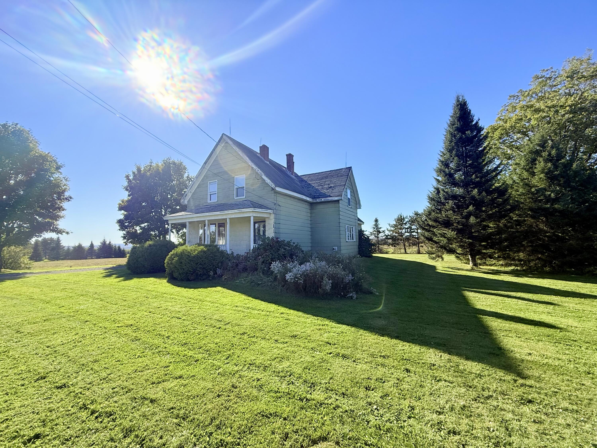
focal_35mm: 14
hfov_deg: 102.1
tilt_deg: +5.4
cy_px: 224
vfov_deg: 85.7
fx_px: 241
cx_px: 298
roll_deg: +1.3
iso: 64
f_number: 2.2
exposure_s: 1/1961
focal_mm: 2.22
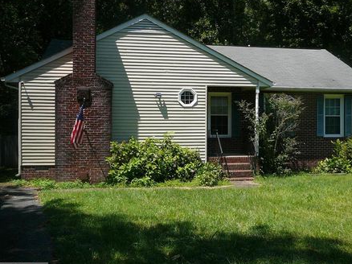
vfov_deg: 35.9
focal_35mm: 40
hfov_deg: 46.7
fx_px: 407
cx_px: 200
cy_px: 128
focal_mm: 5.2
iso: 80
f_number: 2.8
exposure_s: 1/800
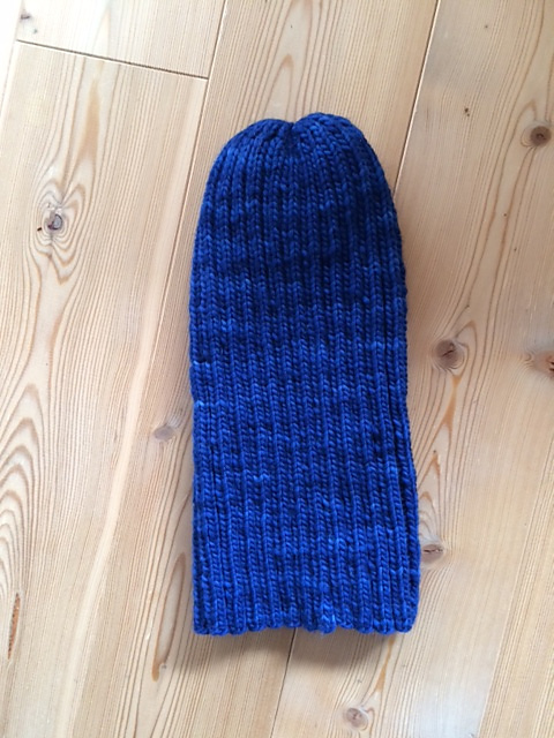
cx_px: 277
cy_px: 369
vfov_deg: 61.7
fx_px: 619
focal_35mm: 29
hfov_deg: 48.2
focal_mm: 4.15
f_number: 2.2
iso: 125
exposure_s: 1/30
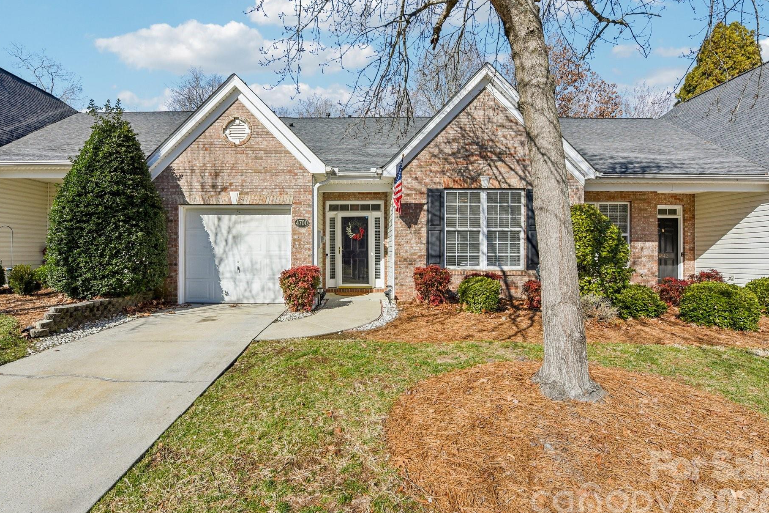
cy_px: 245
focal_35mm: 18
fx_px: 384
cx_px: 352
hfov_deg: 89.8
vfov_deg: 67.3
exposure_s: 1/800
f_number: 8
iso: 200
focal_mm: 16
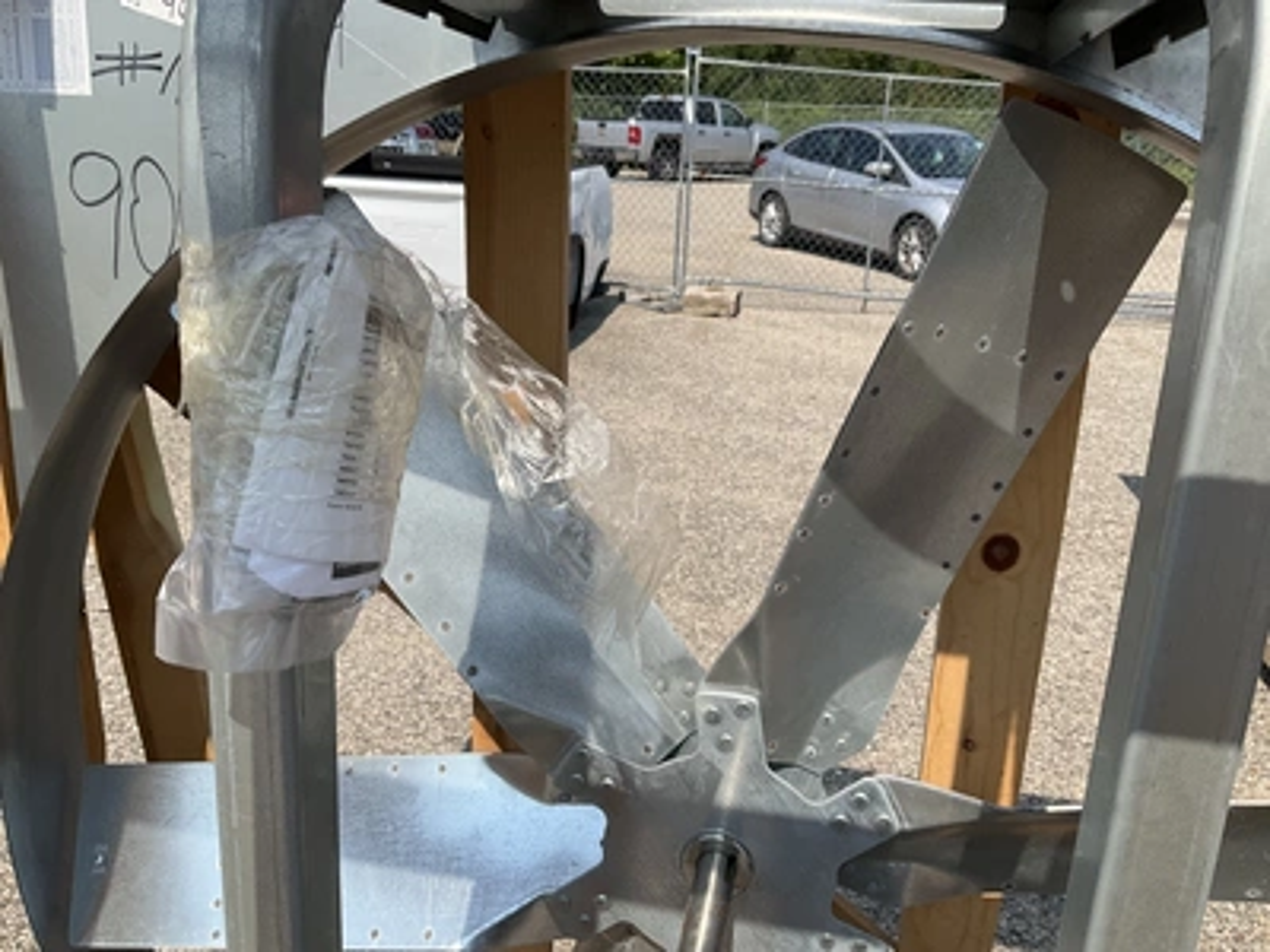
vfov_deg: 48.2
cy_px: 476
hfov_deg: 61.7
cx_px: 635
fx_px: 1064
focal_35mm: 29
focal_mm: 3
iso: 25
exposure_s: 1/2320
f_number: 1.8
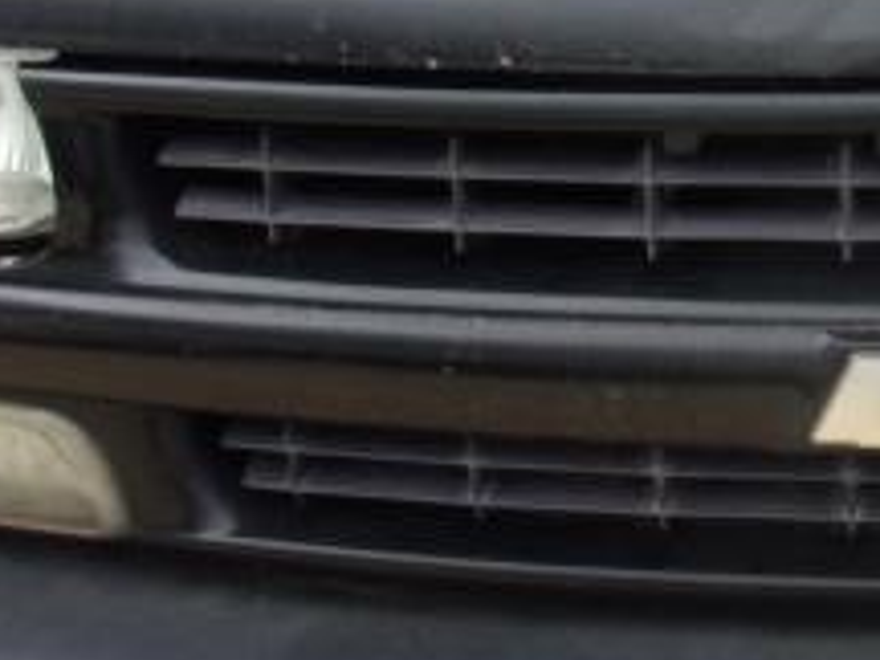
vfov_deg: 16.4
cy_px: 57
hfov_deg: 21.0
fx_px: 2263
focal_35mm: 89
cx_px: 957
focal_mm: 4.3
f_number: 3.3
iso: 80
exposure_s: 1/350
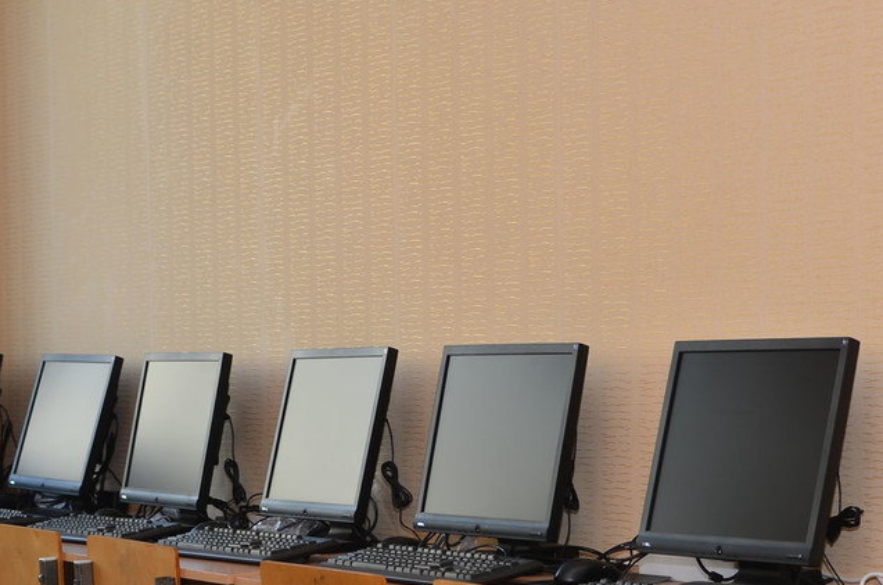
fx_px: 2298
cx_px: 570
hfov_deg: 21.7
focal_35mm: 94
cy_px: 521
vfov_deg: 14.4
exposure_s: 1/60
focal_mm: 35
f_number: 3.5
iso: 100
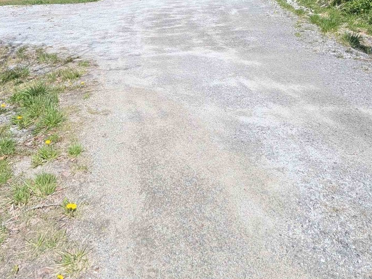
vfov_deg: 43.9
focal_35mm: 29
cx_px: 178
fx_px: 312
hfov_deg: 61.6
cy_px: 26
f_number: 2.2
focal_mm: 1.95
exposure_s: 1/1842
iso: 43
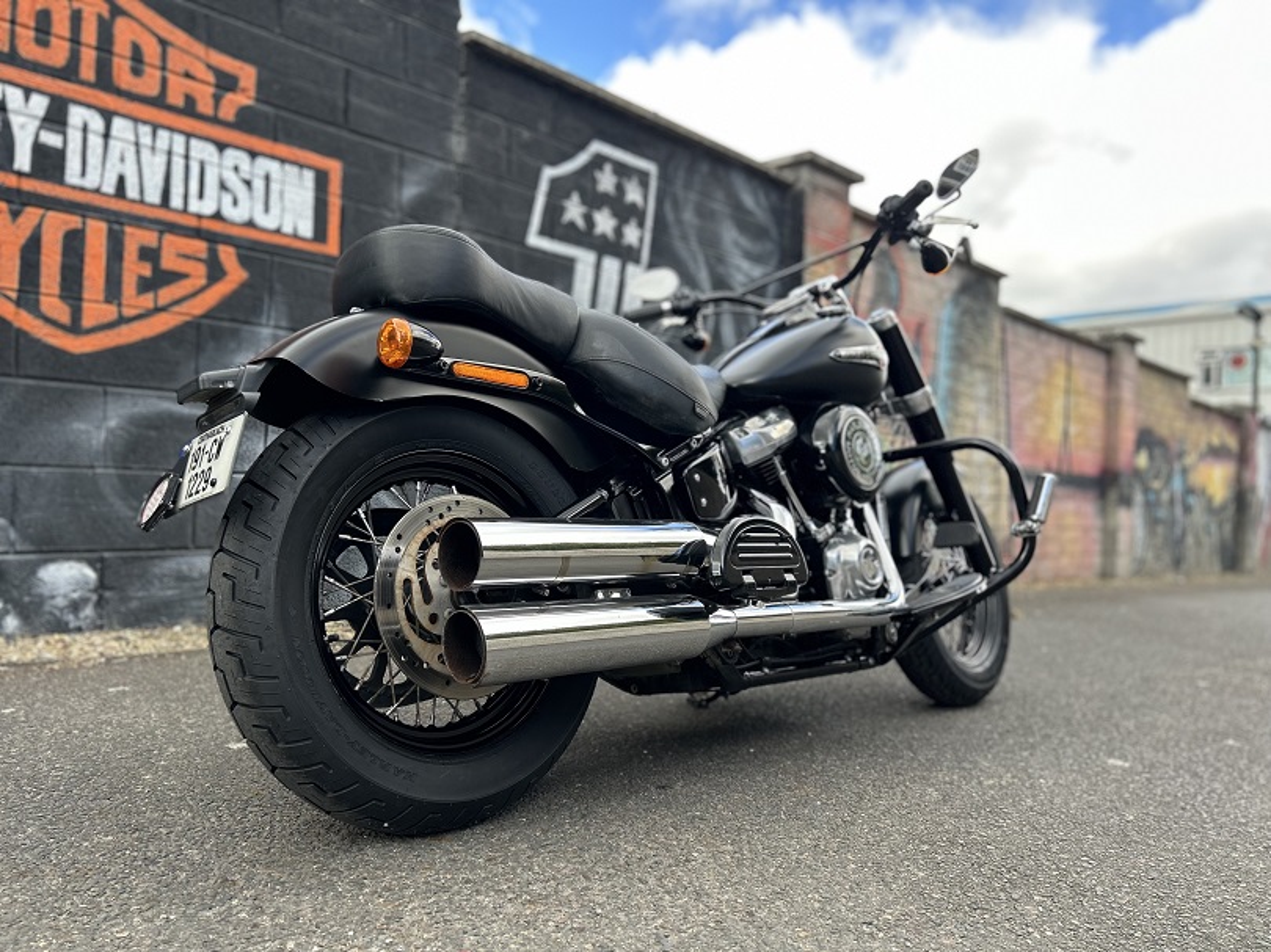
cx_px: 636
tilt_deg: +0.6
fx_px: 954
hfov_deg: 67.3
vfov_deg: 53.0
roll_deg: -1.8
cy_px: 476
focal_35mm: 26
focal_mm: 5.7
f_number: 1.5
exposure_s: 1/482
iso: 50
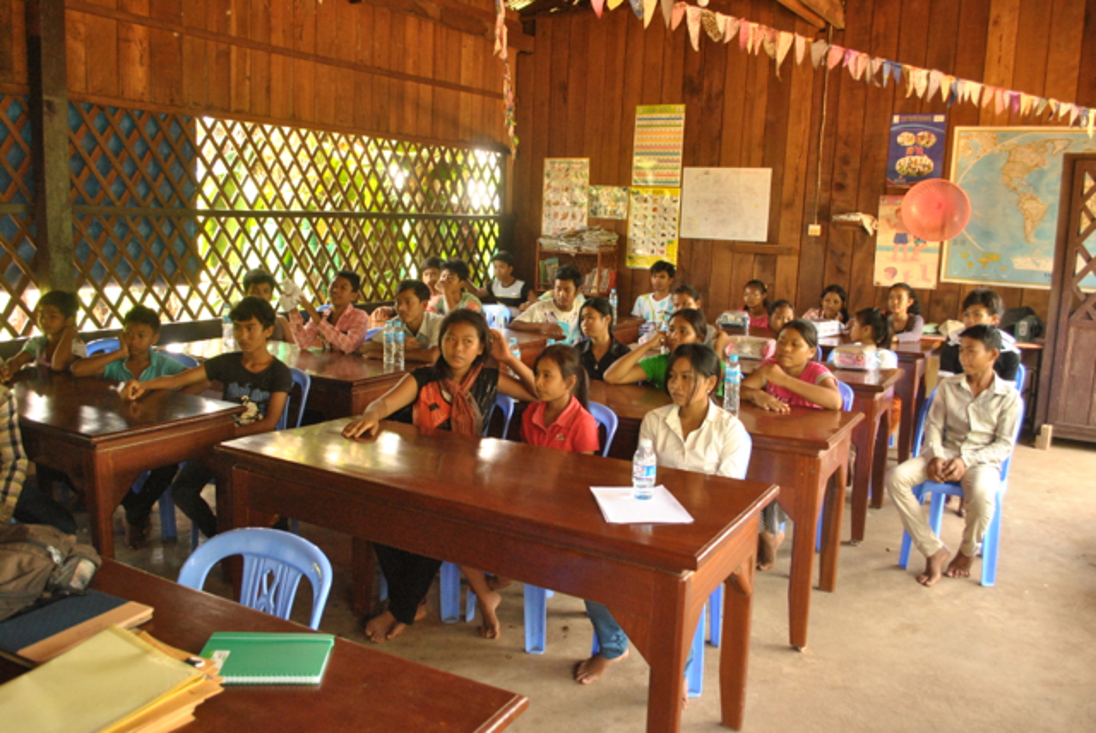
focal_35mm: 27
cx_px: 548
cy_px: 366
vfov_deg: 48.0
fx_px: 823
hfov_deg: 67.3
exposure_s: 1/30
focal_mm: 18
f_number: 5
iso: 800
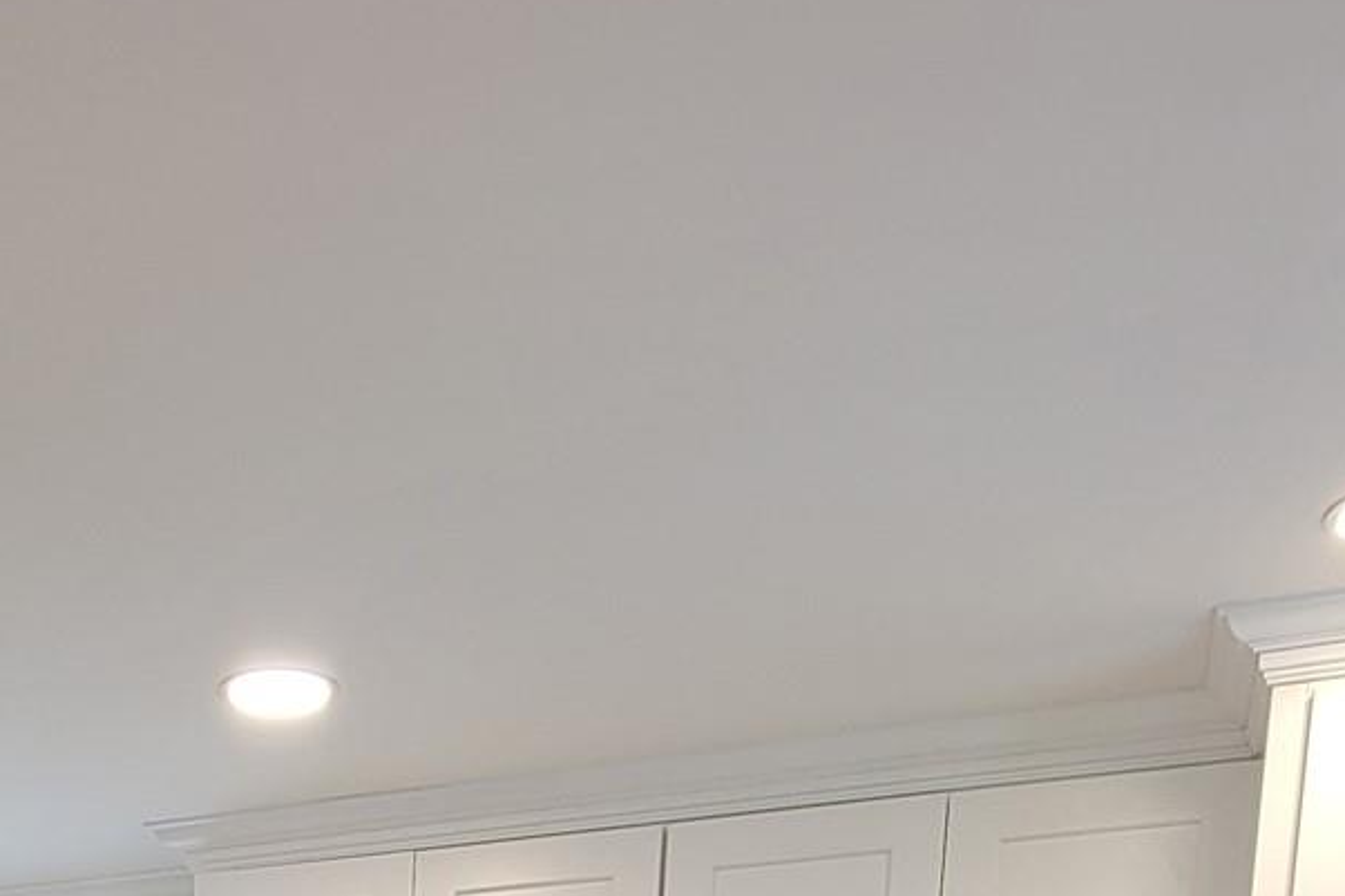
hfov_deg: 39.7
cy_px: 1649
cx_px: 141
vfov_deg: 20.2
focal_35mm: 46
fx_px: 1718
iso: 100
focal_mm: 2.2
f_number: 2.2
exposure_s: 1/60
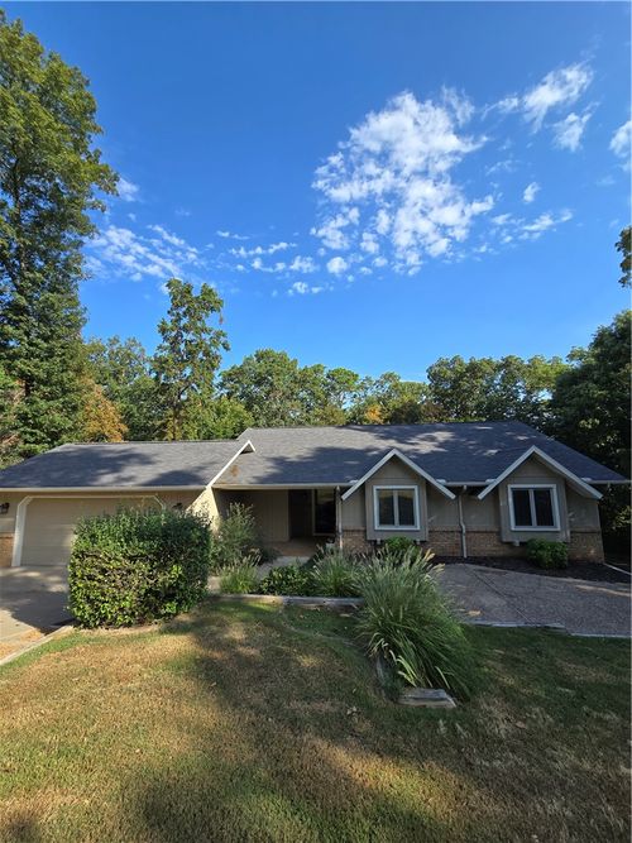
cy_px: 422
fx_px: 317
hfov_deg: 89.9
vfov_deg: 106.2
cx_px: 316
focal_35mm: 13
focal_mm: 2.2
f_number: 2.2
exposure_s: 1/1208
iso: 50
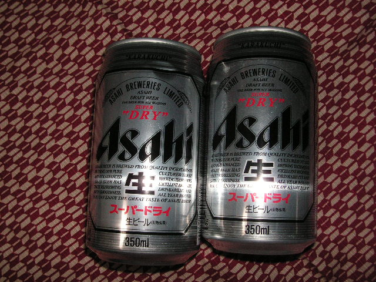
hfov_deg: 49.0
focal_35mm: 38
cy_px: 141
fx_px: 413
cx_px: 188
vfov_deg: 37.7
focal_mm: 6.3
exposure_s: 1/45
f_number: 6.6
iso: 160
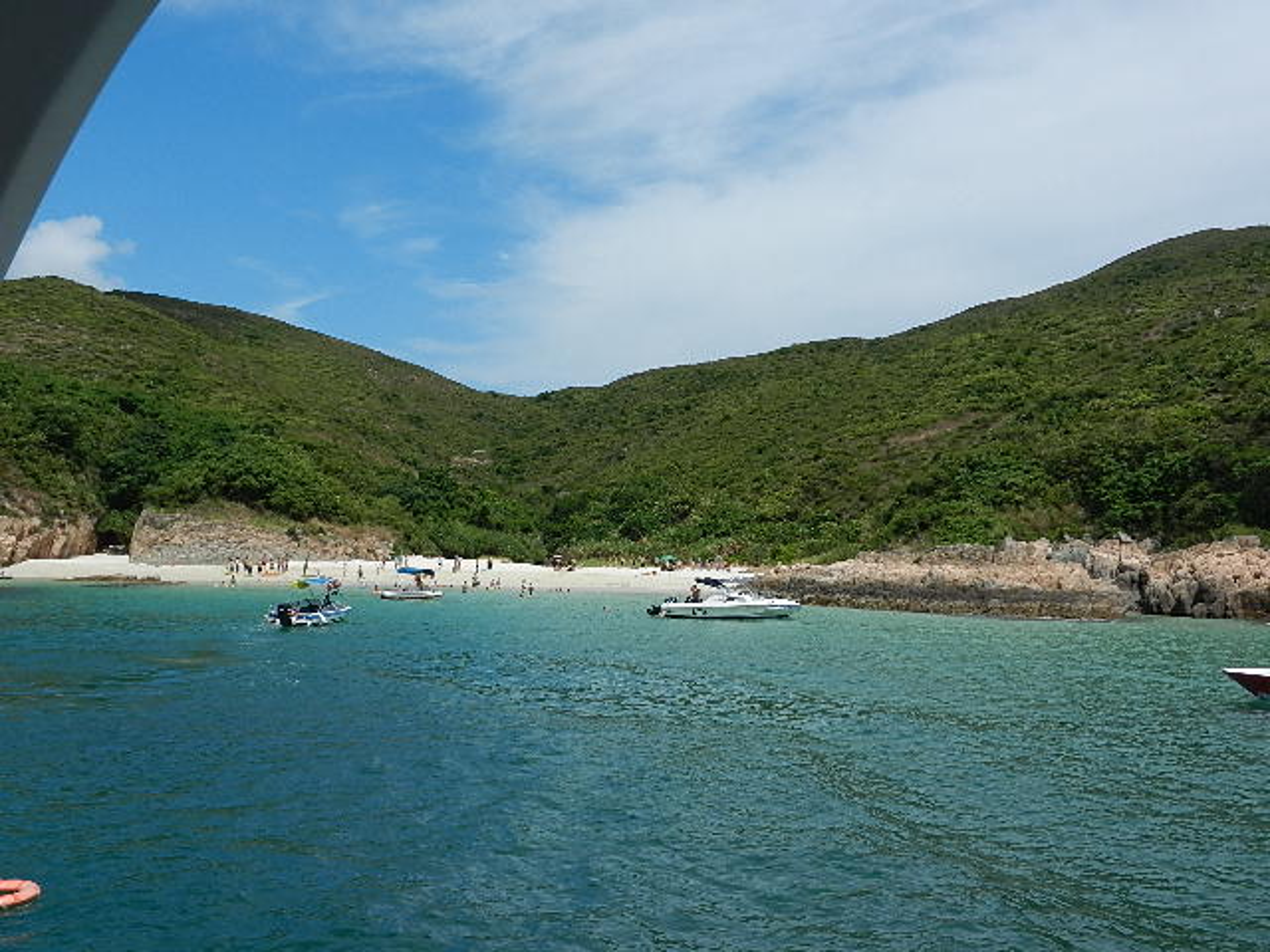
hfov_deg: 55.4
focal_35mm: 33
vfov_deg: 42.9
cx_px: 635
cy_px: 476
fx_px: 1211
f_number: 7.6
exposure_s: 1/640
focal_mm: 5.9
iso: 160
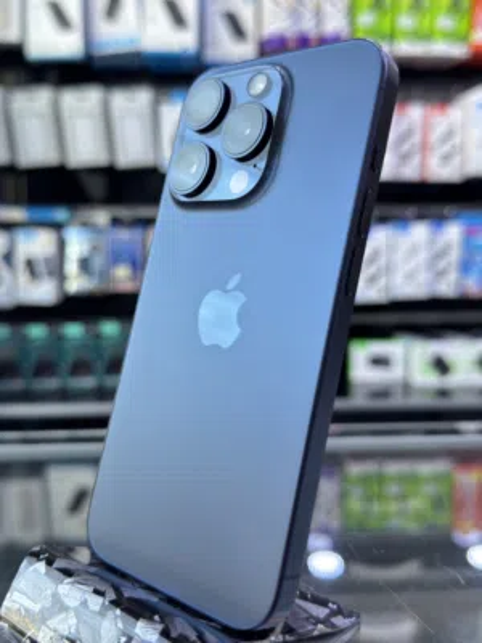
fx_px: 650
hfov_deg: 40.7
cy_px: 322
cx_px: 241
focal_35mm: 35
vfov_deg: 52.6
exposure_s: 1/166
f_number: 1.78
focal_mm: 6.76
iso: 80
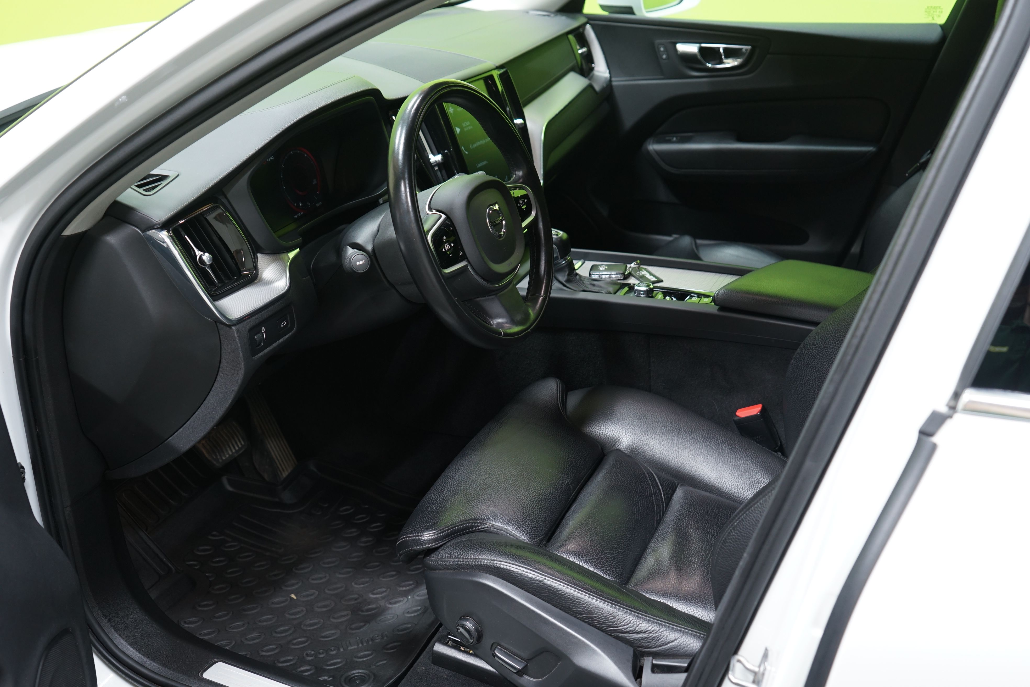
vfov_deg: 36.9
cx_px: 515
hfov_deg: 53.1
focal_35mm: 36
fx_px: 1030
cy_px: 344
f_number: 4.5
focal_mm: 36
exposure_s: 1/25
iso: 800
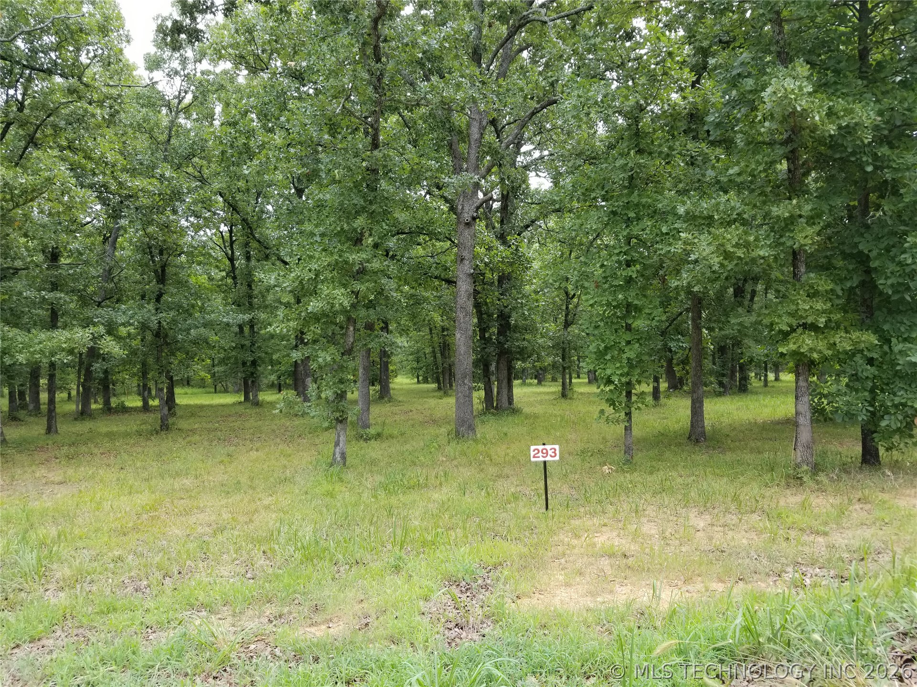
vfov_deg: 53.1
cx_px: 458
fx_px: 689
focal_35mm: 26
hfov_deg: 67.3
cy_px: 344
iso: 50
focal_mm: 4.3
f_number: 1.7
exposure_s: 1/389
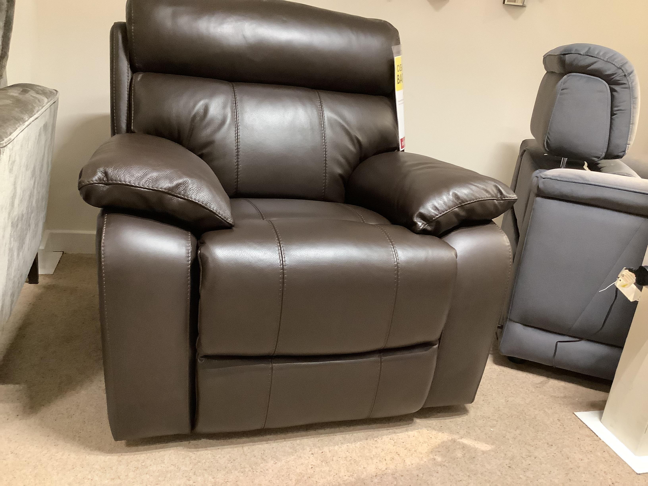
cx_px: 324
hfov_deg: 58.4
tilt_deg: -20.2
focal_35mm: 31
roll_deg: -7.3
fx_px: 580
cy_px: 243
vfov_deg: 45.4
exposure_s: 1/33
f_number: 2.4
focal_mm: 3.3
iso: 400
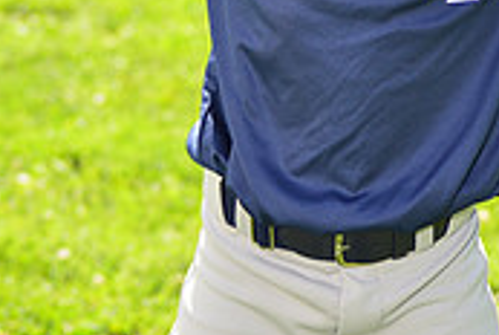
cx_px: 375
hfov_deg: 6.5
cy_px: -175
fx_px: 4415
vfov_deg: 4.3
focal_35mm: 318
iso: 100
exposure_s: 1/250
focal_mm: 95
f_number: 5
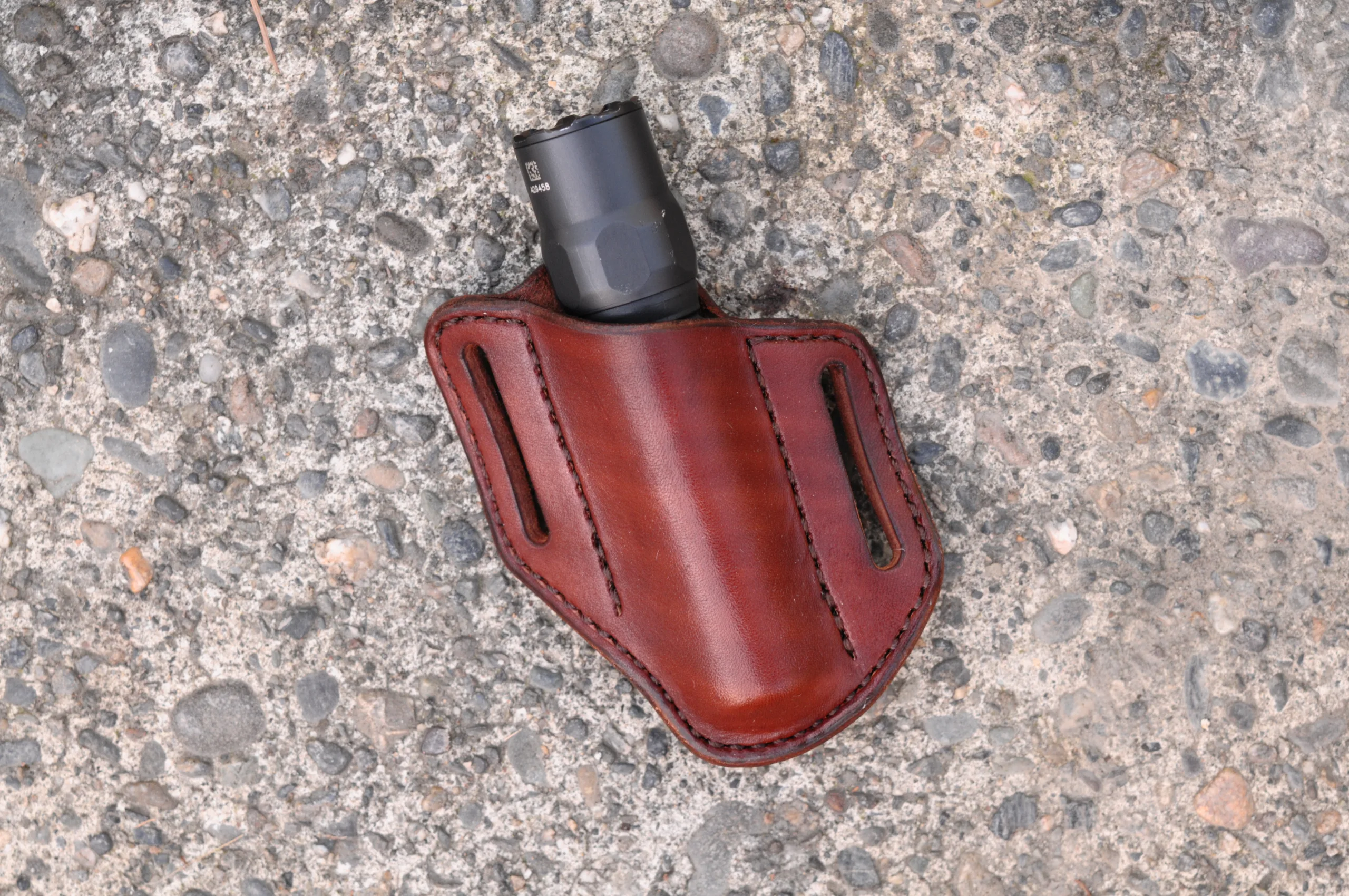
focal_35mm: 90
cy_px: 448
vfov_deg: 15.1
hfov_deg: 22.6
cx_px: 674
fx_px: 3368
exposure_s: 1/125
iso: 500
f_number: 6.3
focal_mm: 60
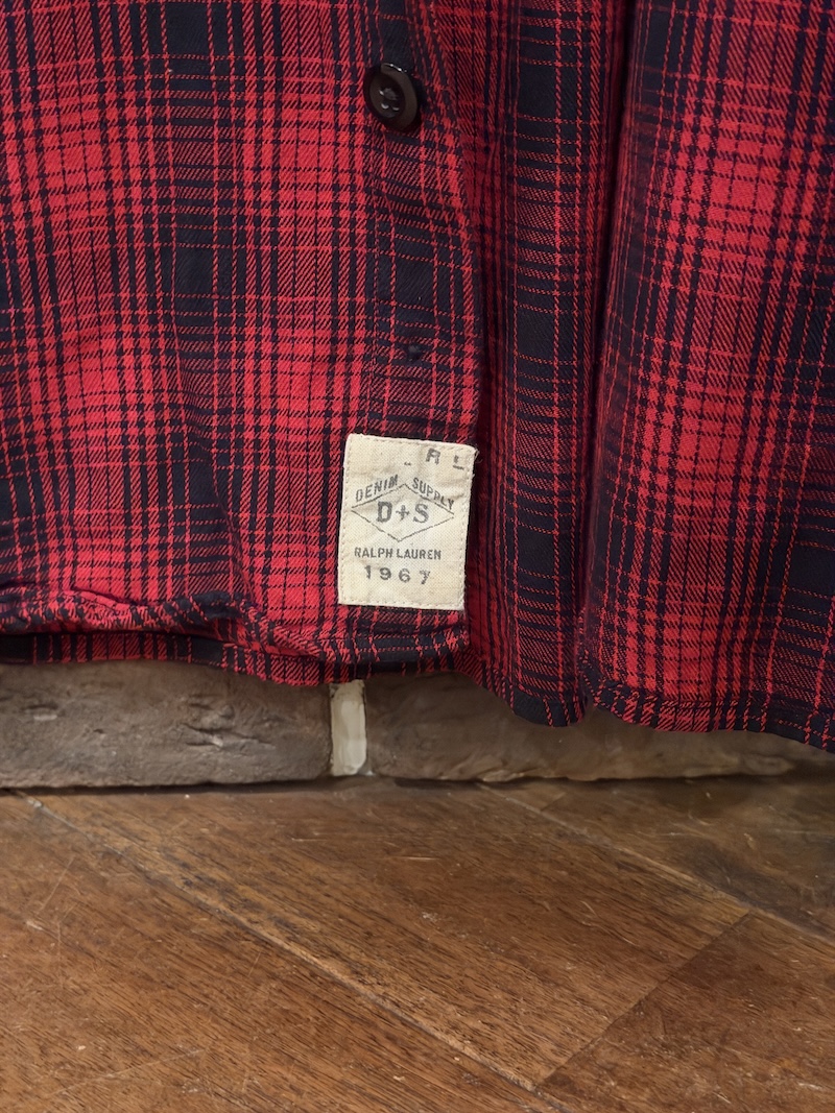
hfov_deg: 30.3
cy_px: 556
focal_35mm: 48
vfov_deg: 39.7
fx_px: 1544
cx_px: 418
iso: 800
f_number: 1.78
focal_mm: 6.76
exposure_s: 1/20
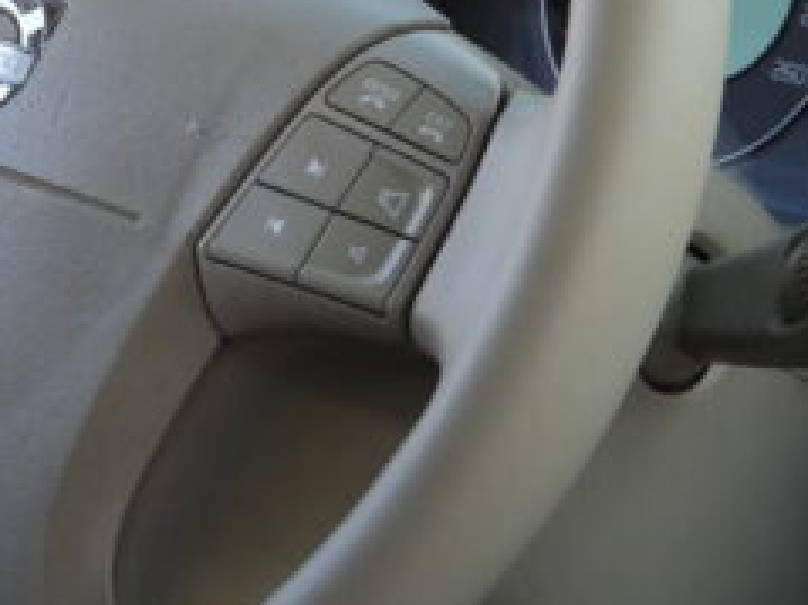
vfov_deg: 6.2
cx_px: 30
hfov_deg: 8.3
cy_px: 149
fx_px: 5553
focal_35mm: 238
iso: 100
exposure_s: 1/200
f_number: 3.5
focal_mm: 14.4
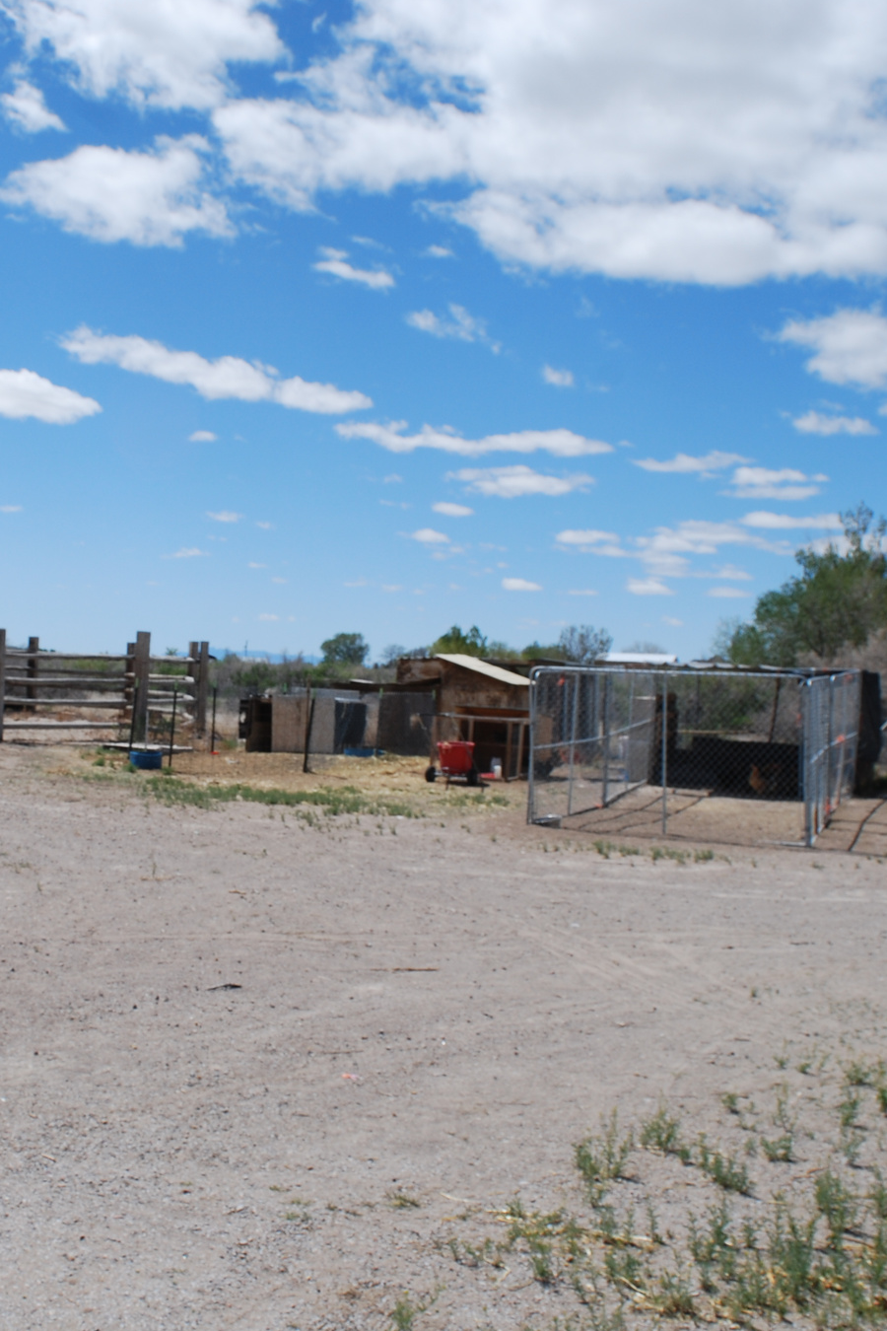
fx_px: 1515
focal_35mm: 41
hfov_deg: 32.1
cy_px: 672
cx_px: 237
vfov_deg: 47.4
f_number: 9
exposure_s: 1/320
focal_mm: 18
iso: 100
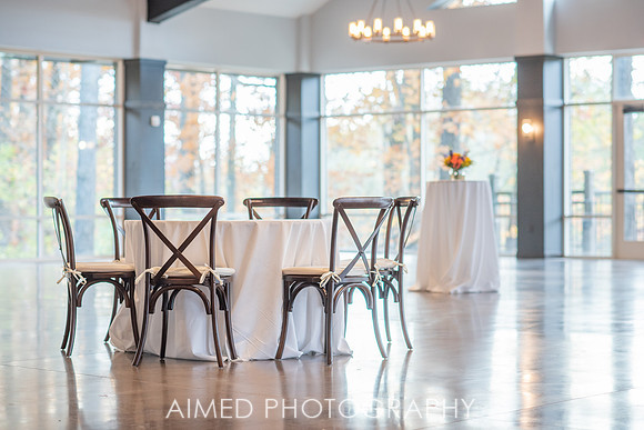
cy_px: 215
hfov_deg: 23.8
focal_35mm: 85
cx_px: 323
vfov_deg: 16.0
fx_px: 1528
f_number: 2.5
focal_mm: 85
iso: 500
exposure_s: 1/200
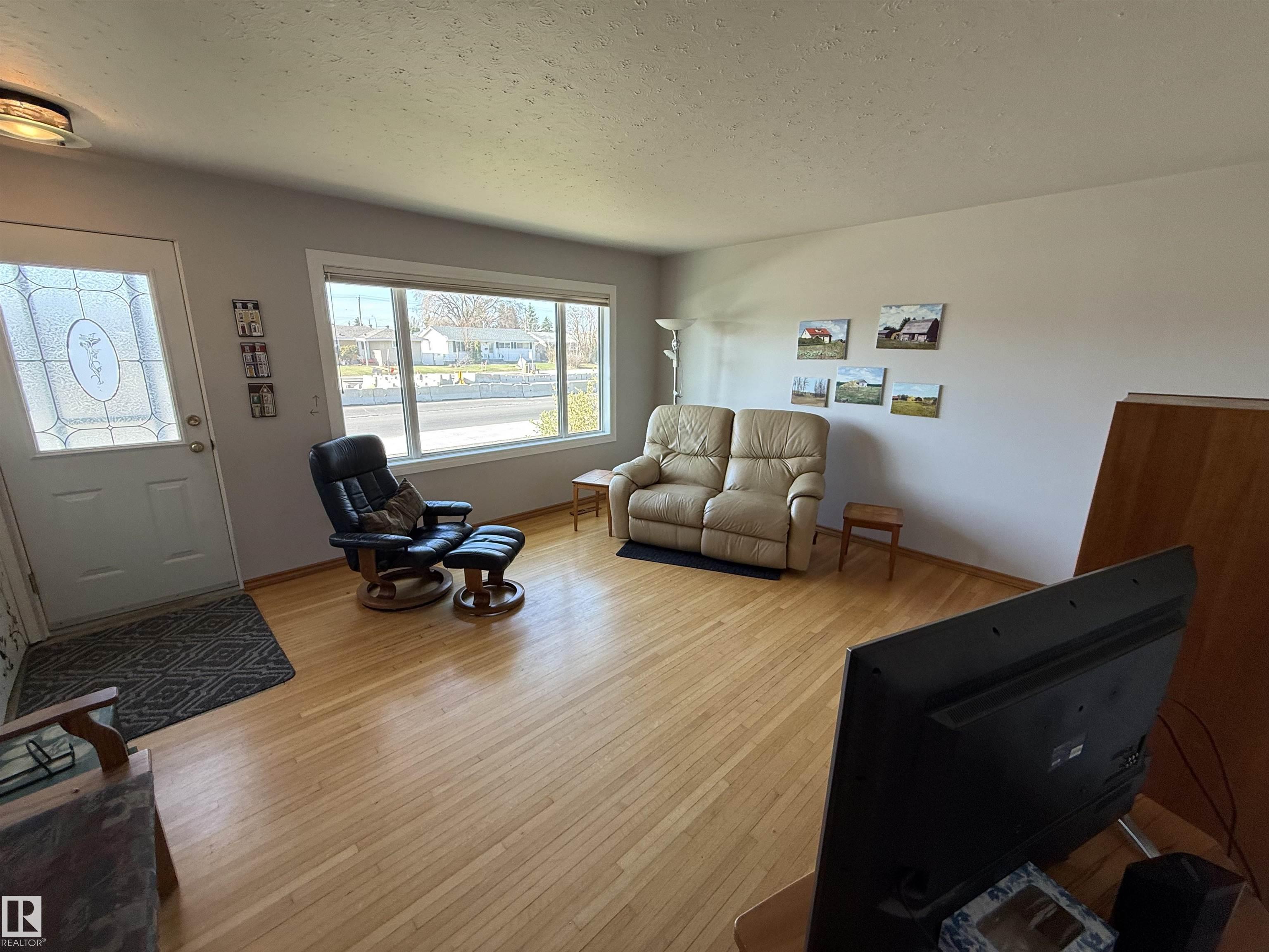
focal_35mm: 14
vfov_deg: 85.7
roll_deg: -1.4
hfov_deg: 102.1
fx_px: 513
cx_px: 634
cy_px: 476
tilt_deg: -14.5
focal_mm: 2.22
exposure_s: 1/120
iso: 100
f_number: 2.2
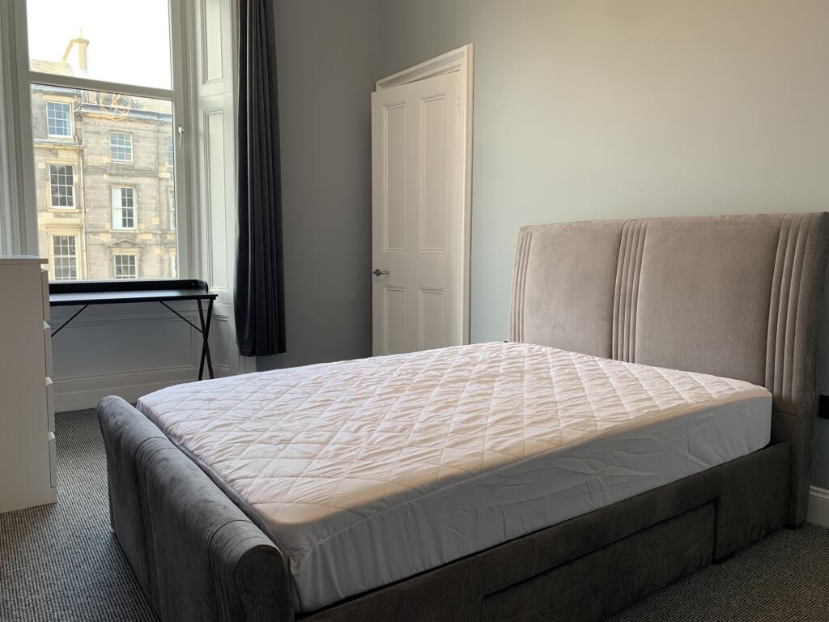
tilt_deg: -4.4
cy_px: 311
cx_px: 414
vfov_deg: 53.1
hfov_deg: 67.3
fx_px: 623
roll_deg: +1.2
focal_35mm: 26
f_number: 1.8
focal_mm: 4.25
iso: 64
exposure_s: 1/121
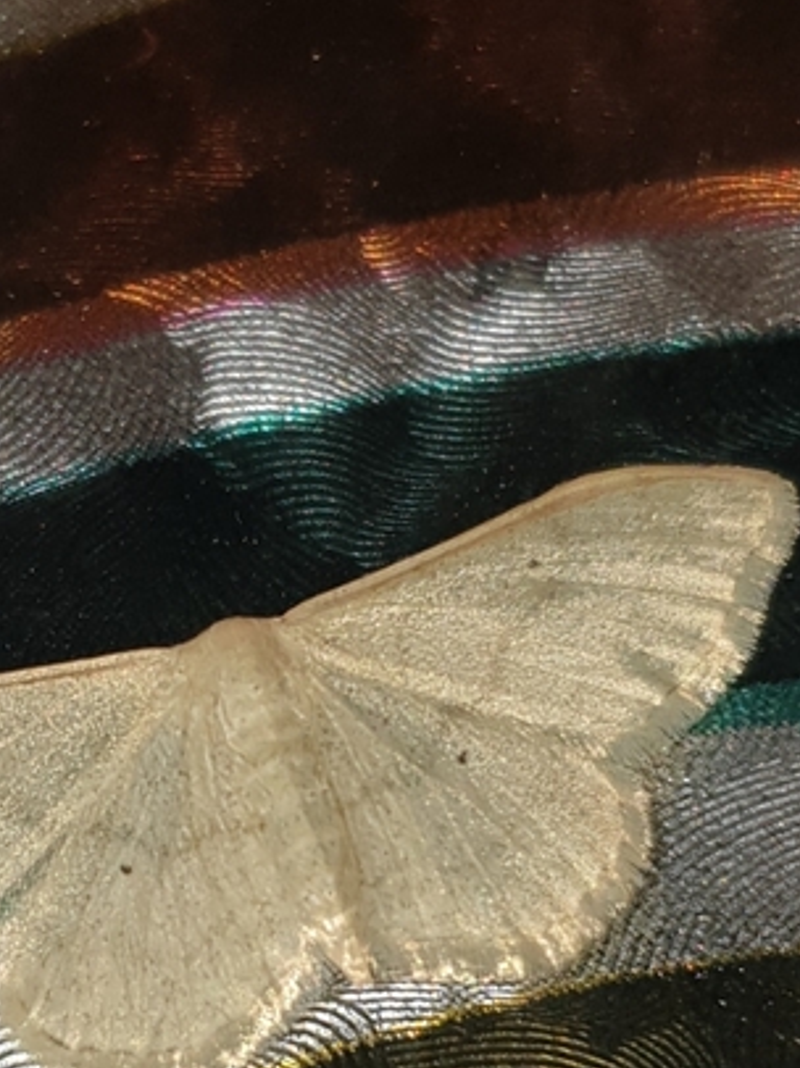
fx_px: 1265
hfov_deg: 34.5
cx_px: 220
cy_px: 689
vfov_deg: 45.3
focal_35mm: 41
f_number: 1.5
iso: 50
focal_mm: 4.3
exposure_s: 1/407
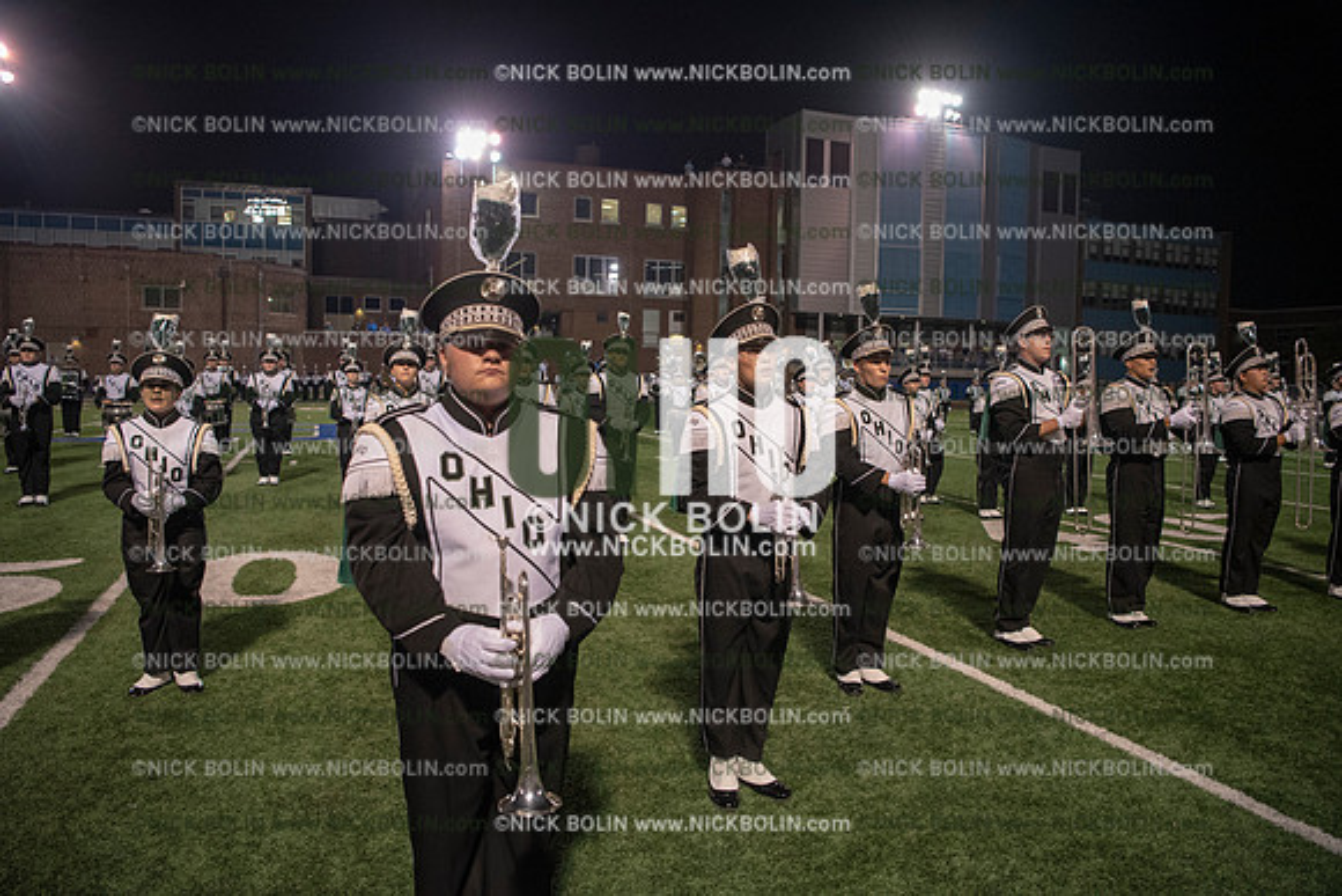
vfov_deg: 53.2
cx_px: 671
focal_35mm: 24
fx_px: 895
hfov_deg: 73.7
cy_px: 448
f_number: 3.2
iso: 3200
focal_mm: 24
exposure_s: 1/500
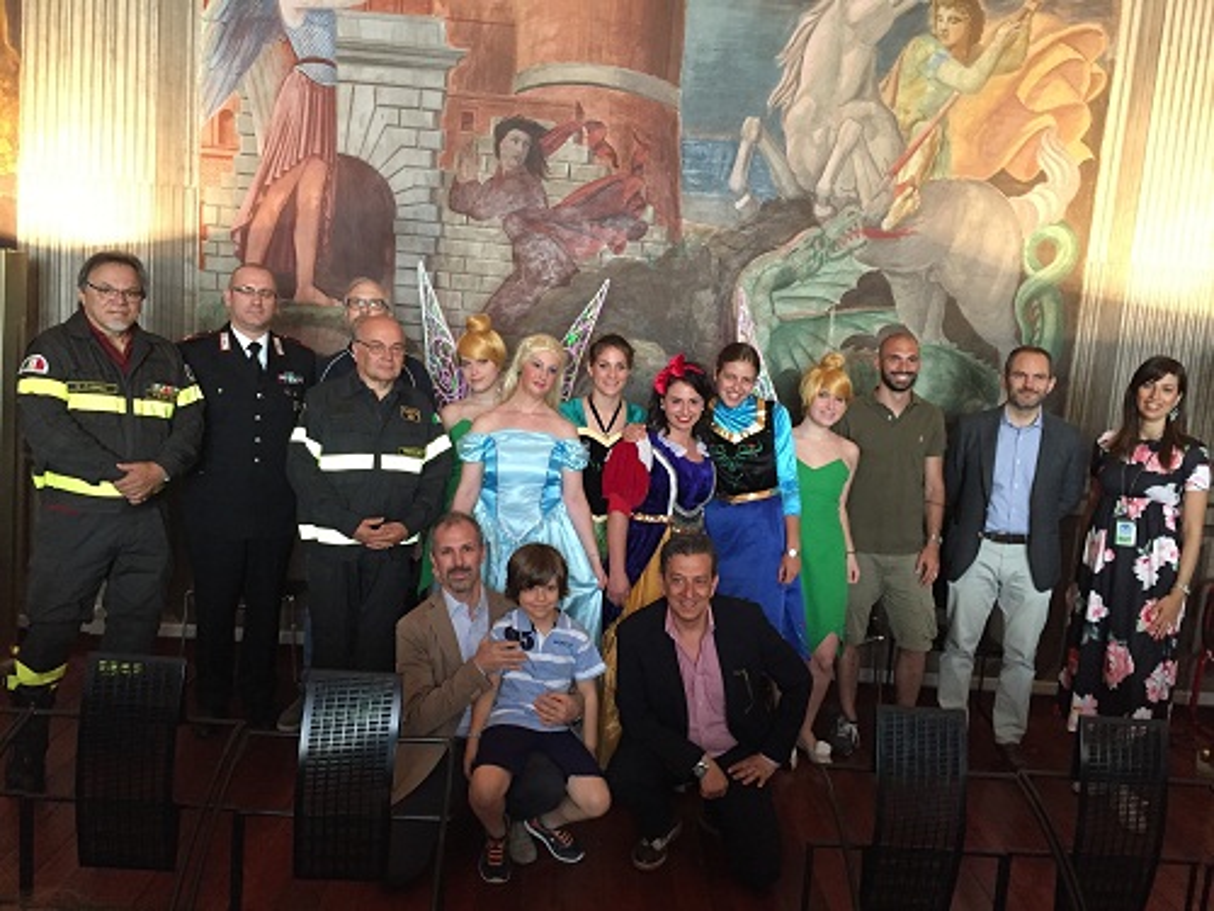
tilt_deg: -8.6
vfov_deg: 48.2
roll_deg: -5.3
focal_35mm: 29
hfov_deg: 61.7
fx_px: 1017
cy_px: 456
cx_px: 607
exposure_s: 1/20
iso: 250
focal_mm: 4.15
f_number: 2.2
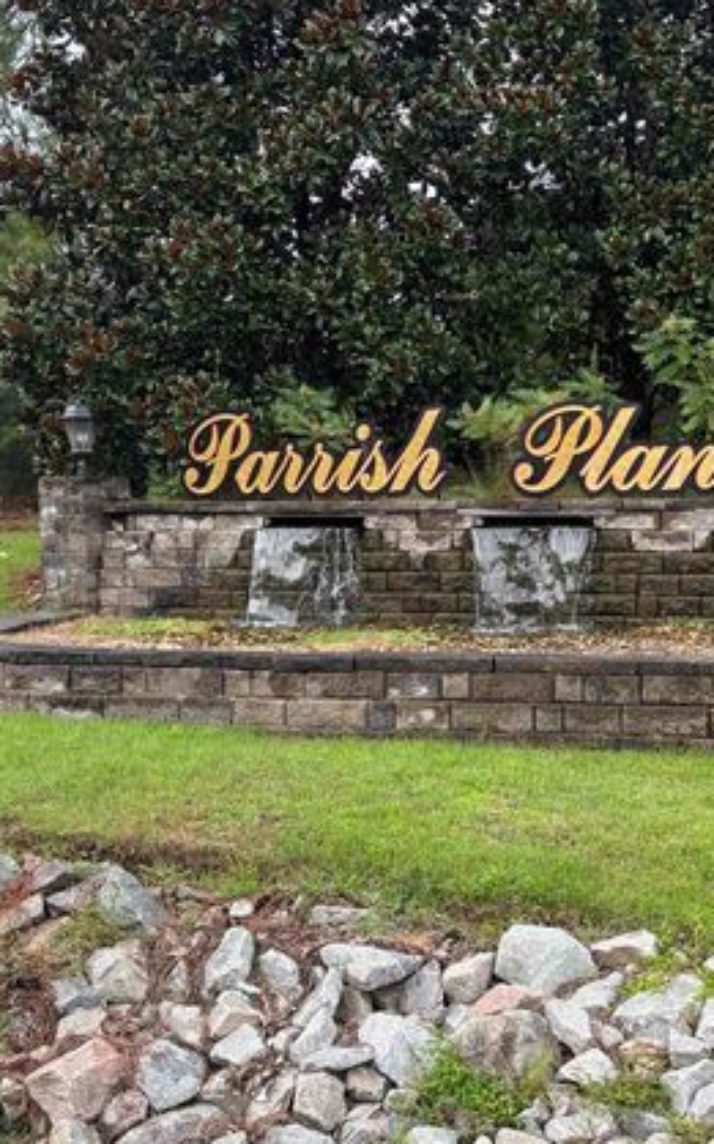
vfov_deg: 45.2
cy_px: 620
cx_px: 591
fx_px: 1371
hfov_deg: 28.4
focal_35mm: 44
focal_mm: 5.96
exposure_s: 1/121
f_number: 1.6
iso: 80
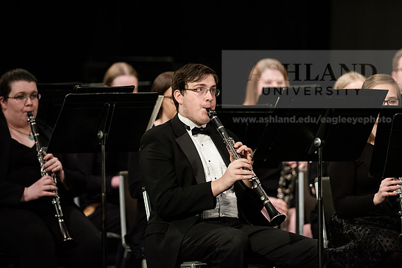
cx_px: 201
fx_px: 3351
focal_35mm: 300
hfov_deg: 6.9
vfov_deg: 4.6
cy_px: 134
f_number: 2.8
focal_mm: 300
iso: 4000
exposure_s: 1/250
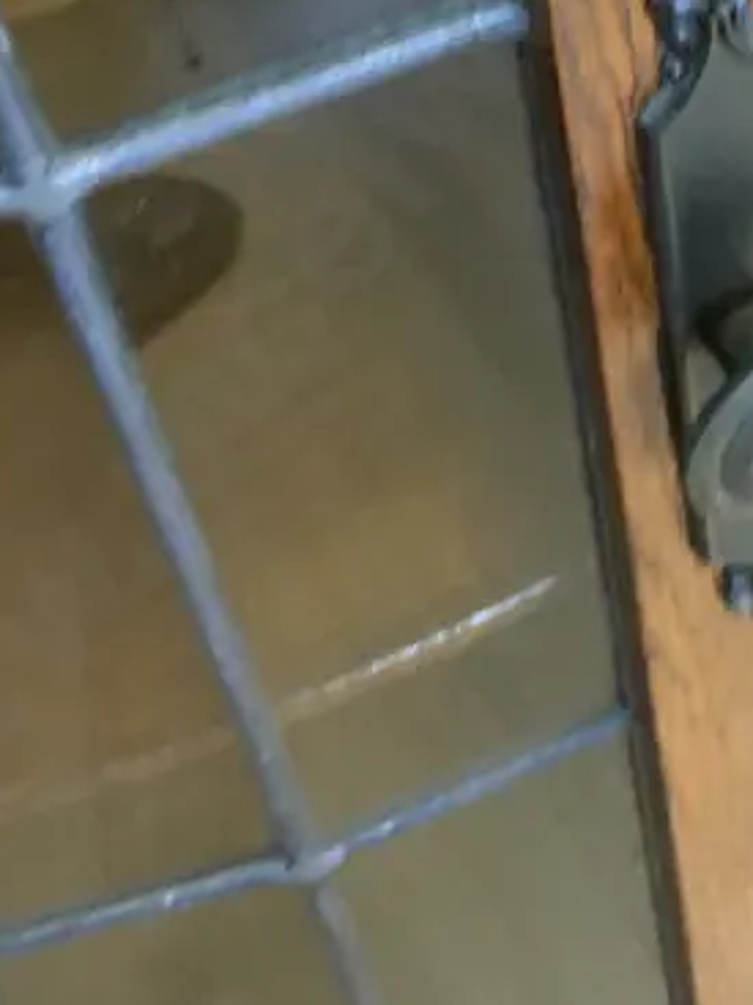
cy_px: -200
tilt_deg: -44.6
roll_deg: +4.4
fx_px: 2351
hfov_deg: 17.9
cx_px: 668
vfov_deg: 22.3
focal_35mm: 81
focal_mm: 4.15
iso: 400
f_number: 2.2
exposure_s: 1/17
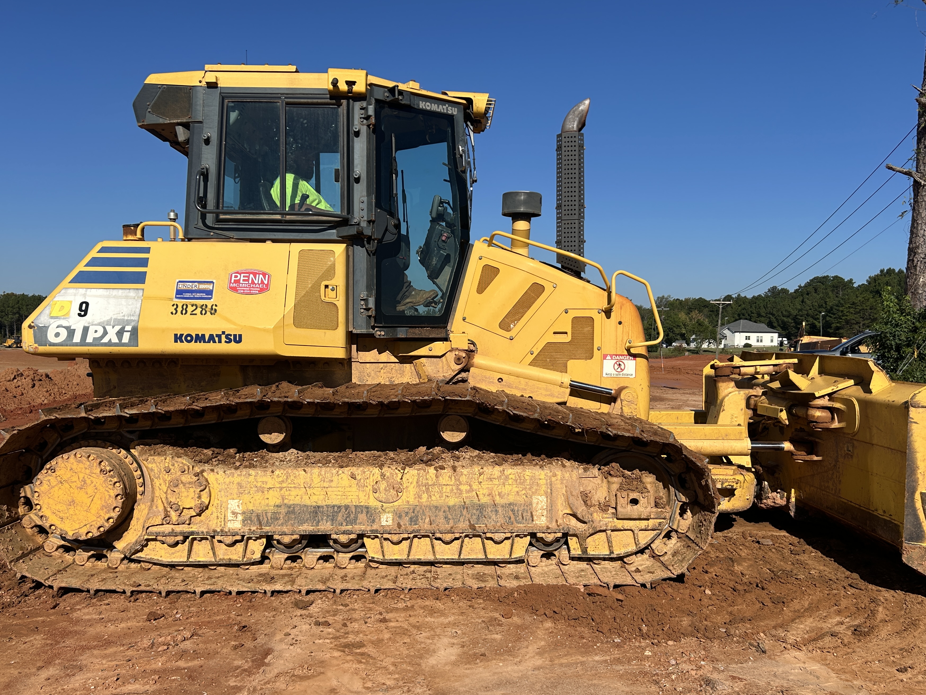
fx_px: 803
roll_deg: -1.1
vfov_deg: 46.7
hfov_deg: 60.0
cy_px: 379
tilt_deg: -1.6
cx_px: 466
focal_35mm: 30
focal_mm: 5.7
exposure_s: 1/6211
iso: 50
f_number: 1.5
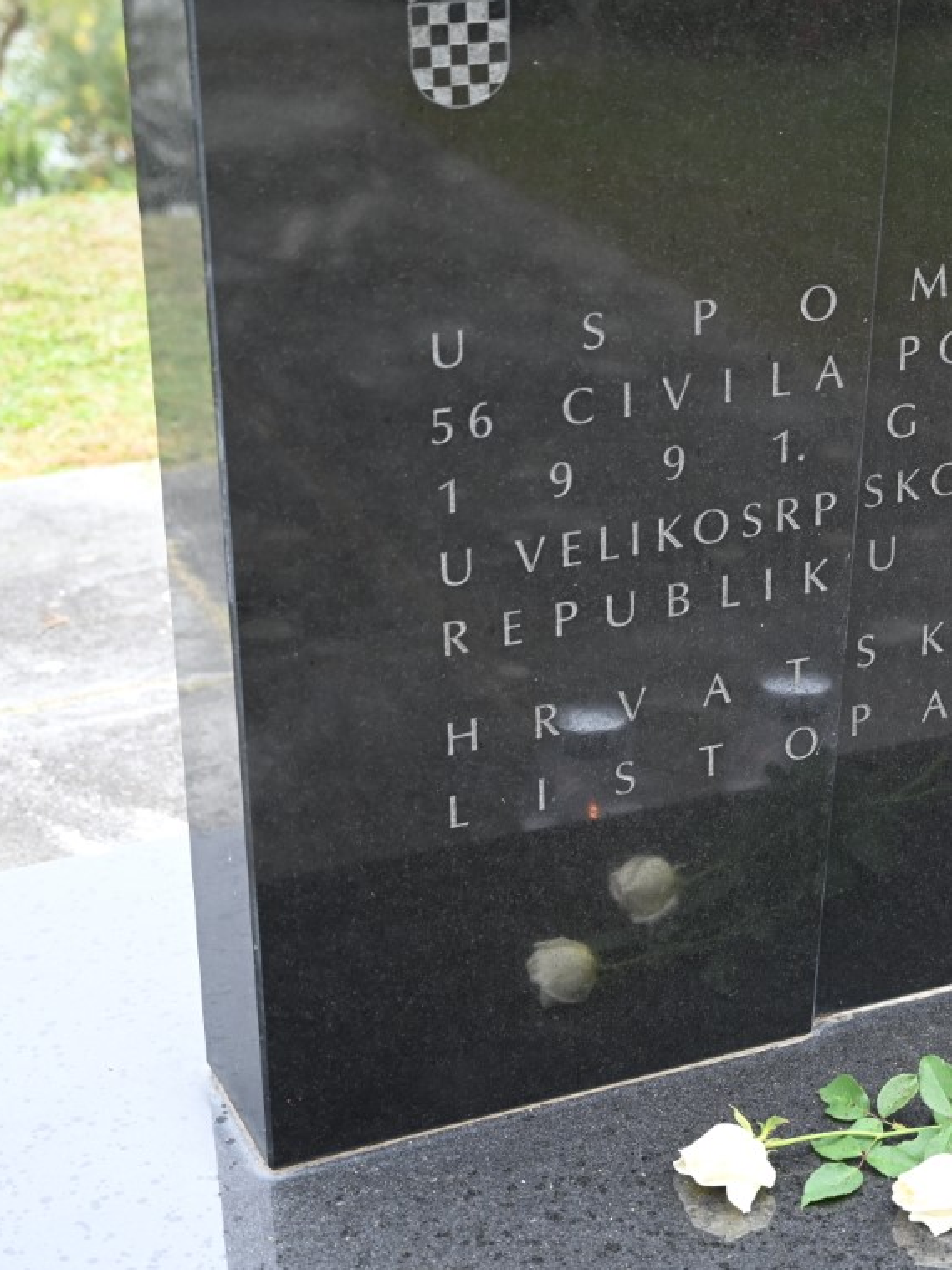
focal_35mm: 70
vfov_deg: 27.8
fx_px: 2568
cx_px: 765
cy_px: 632
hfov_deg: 20.8
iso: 800
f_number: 4
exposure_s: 1/320
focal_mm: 48
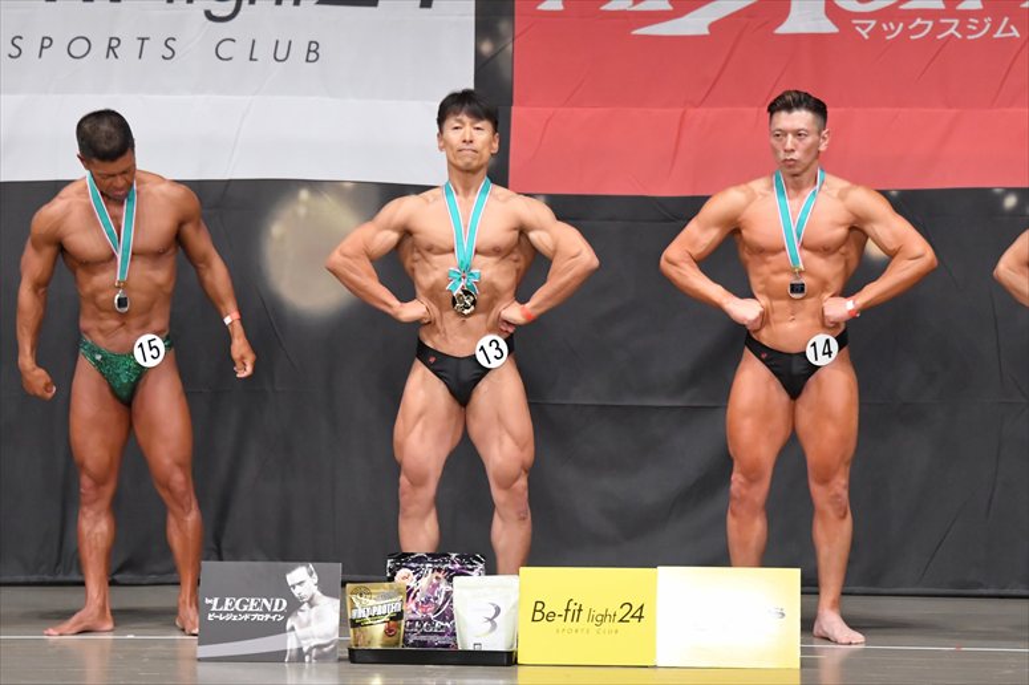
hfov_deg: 10.2
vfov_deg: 6.8
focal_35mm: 202
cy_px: 342
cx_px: 514
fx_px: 5771
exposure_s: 1/400
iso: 6400
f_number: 5.6
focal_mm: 135
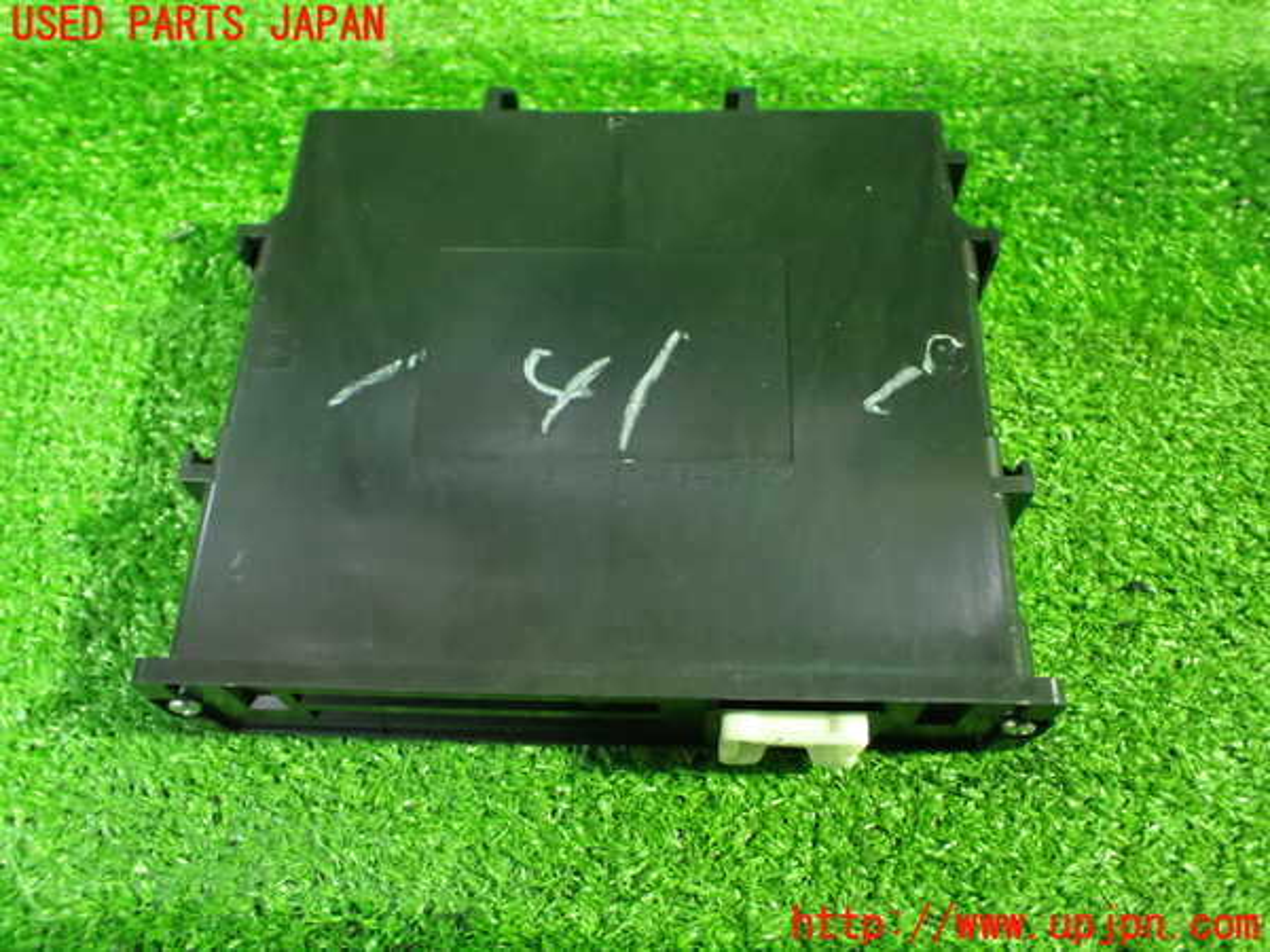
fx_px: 1101
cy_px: 476
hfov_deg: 60.0
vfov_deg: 46.8
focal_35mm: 30
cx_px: 635
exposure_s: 1/30
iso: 1250
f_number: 2.3
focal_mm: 5.4
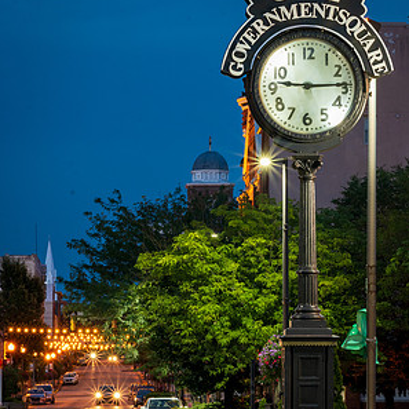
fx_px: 2192
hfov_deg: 10.7
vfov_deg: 10.7
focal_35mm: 164
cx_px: 205
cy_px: 256
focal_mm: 85
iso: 400
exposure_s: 1.6
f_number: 16
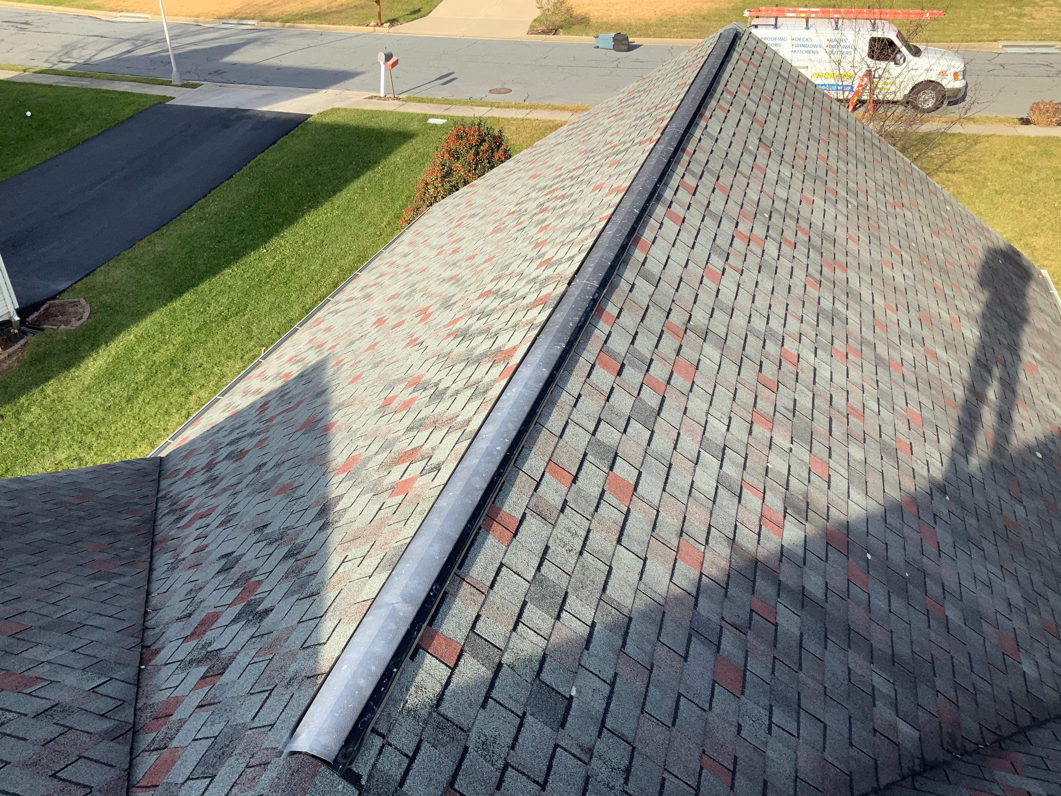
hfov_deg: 61.7
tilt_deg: -32.8
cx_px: 530
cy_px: 398
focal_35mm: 29
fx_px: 889
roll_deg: +1.8
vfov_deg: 48.2
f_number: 1.8
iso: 16
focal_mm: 3
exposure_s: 1/568
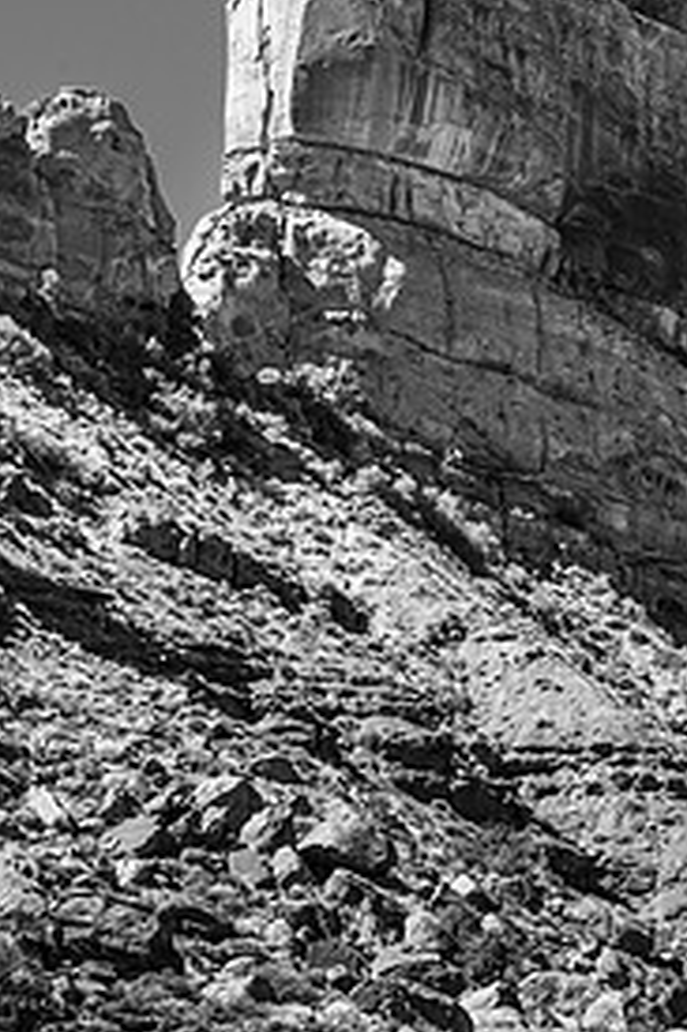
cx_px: 902
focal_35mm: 139
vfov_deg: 14.8
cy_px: 426
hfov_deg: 9.7
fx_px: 3984
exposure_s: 1/100
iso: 200
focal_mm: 58
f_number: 14
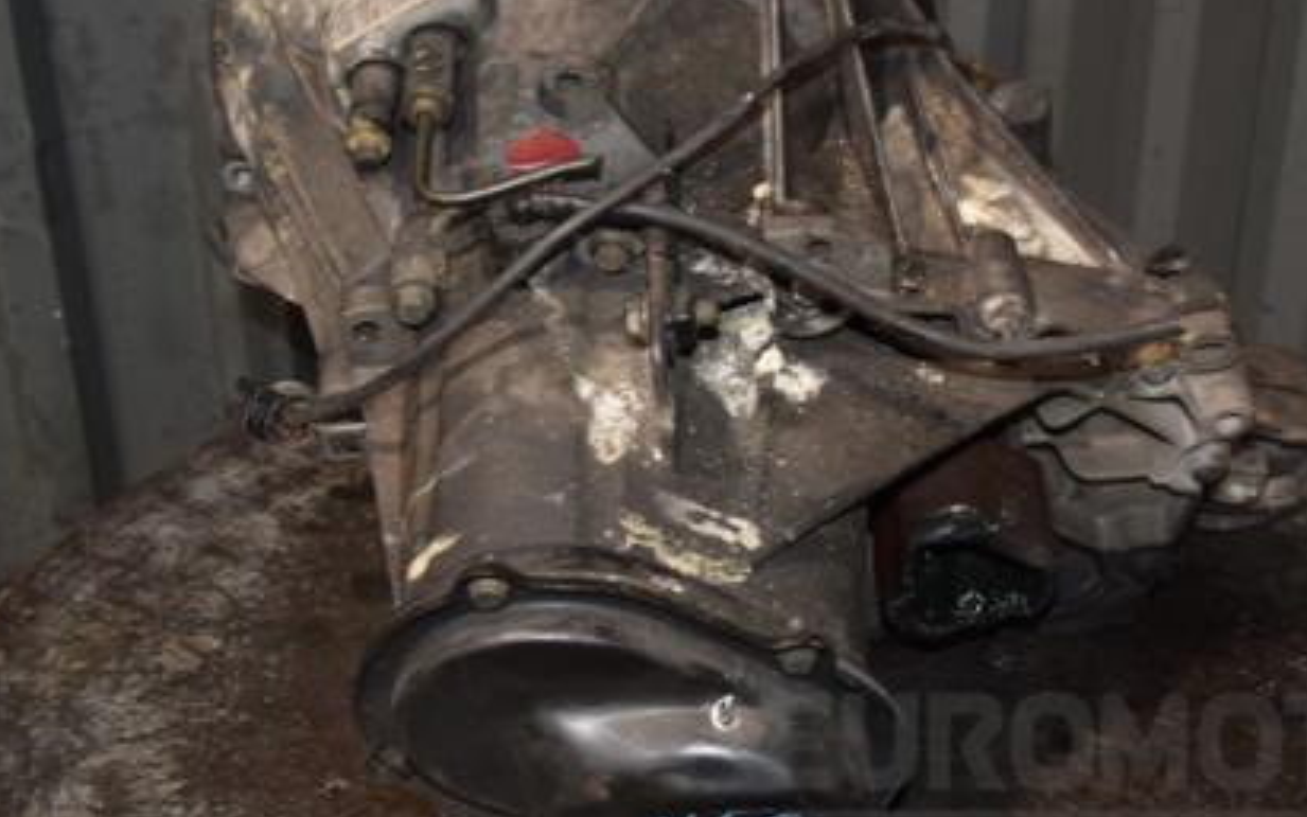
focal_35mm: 58
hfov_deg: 35.1
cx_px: 709
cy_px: 318
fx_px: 2066
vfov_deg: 22.3
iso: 800
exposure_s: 1/60
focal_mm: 26
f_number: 5
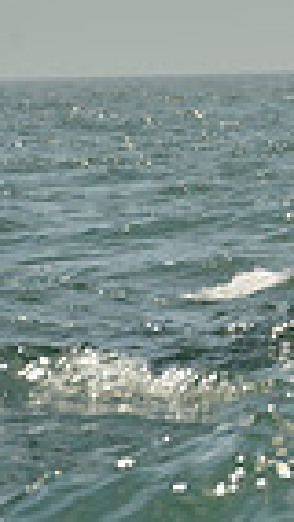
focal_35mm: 705
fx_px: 9759
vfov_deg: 3.1
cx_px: 1062
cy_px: -79
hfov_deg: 1.7
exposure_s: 1/1250
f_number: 11
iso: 280
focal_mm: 165
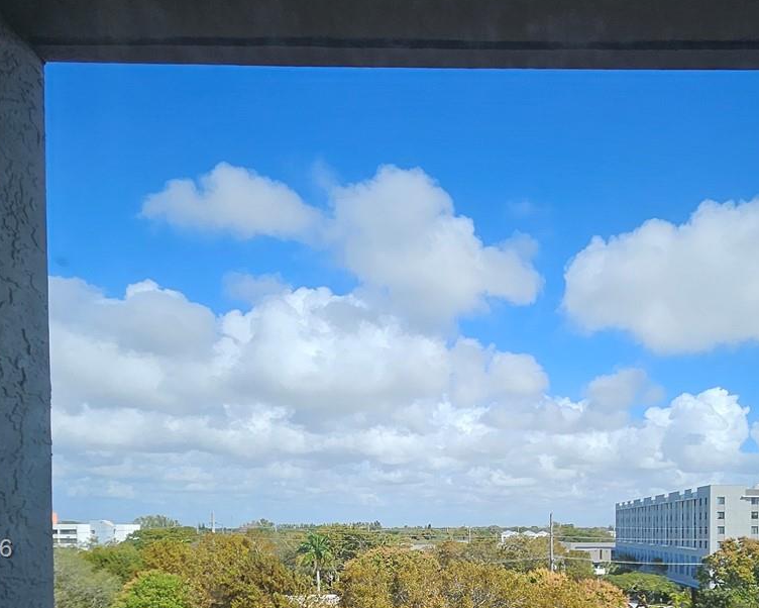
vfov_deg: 47.6
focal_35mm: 27
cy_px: 550
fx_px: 607
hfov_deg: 62.5
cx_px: 506
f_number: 2.2
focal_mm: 1.74
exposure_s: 1/1038
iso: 32
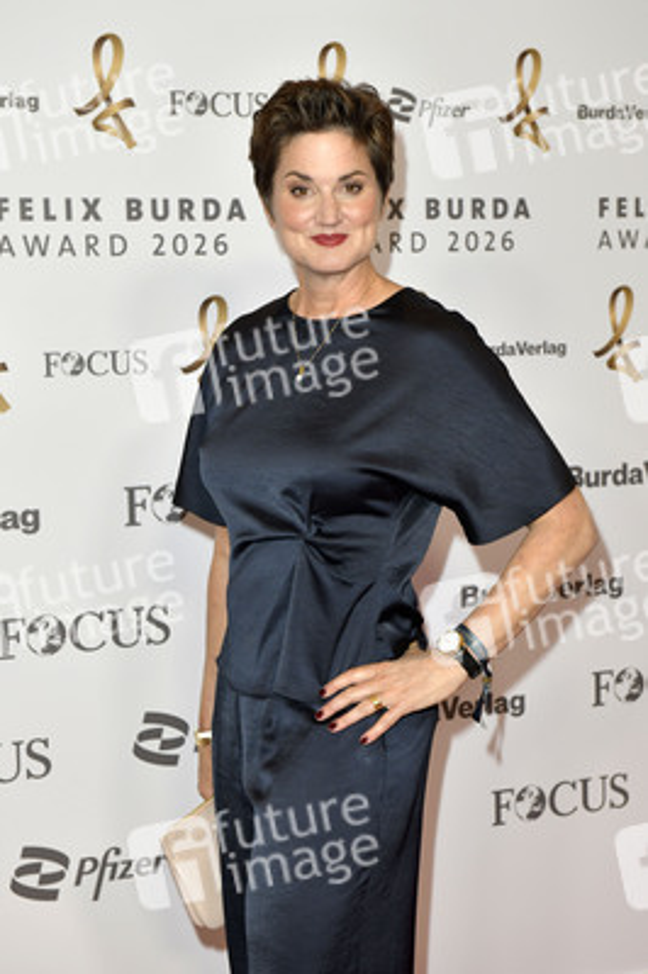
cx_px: 324
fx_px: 1623
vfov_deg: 33.4
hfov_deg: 22.6
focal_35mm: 60
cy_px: 487
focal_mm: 60
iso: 640
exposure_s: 1/200
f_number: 6.3
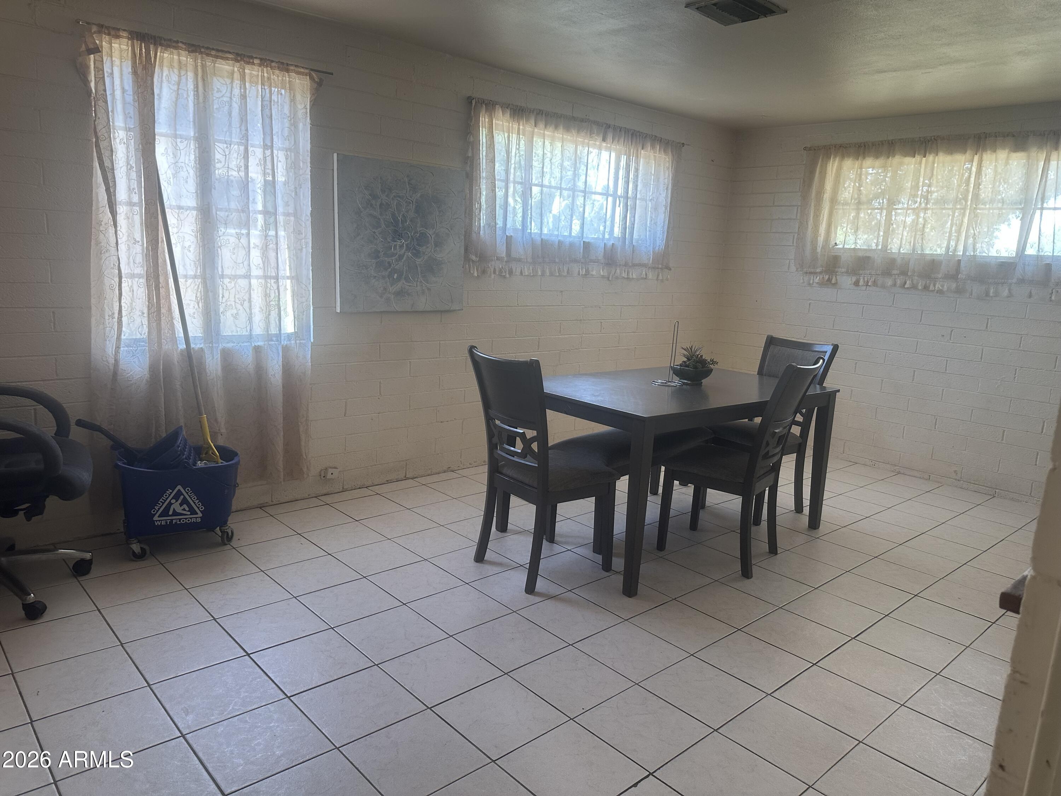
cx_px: 530
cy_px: 398
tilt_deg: -9.6
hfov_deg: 71.6
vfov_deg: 56.8
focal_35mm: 24
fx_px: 736
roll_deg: -2.8
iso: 250
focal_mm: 6.86
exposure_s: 1/103
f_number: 1.78
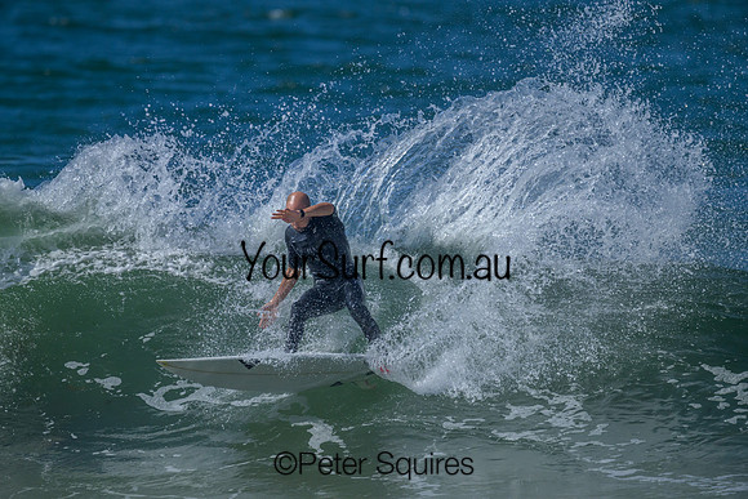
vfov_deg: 1.2
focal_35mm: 1120
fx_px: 23275
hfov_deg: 1.8
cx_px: 374
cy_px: 250
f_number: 9
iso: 1000
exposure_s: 1/4000
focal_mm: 1120
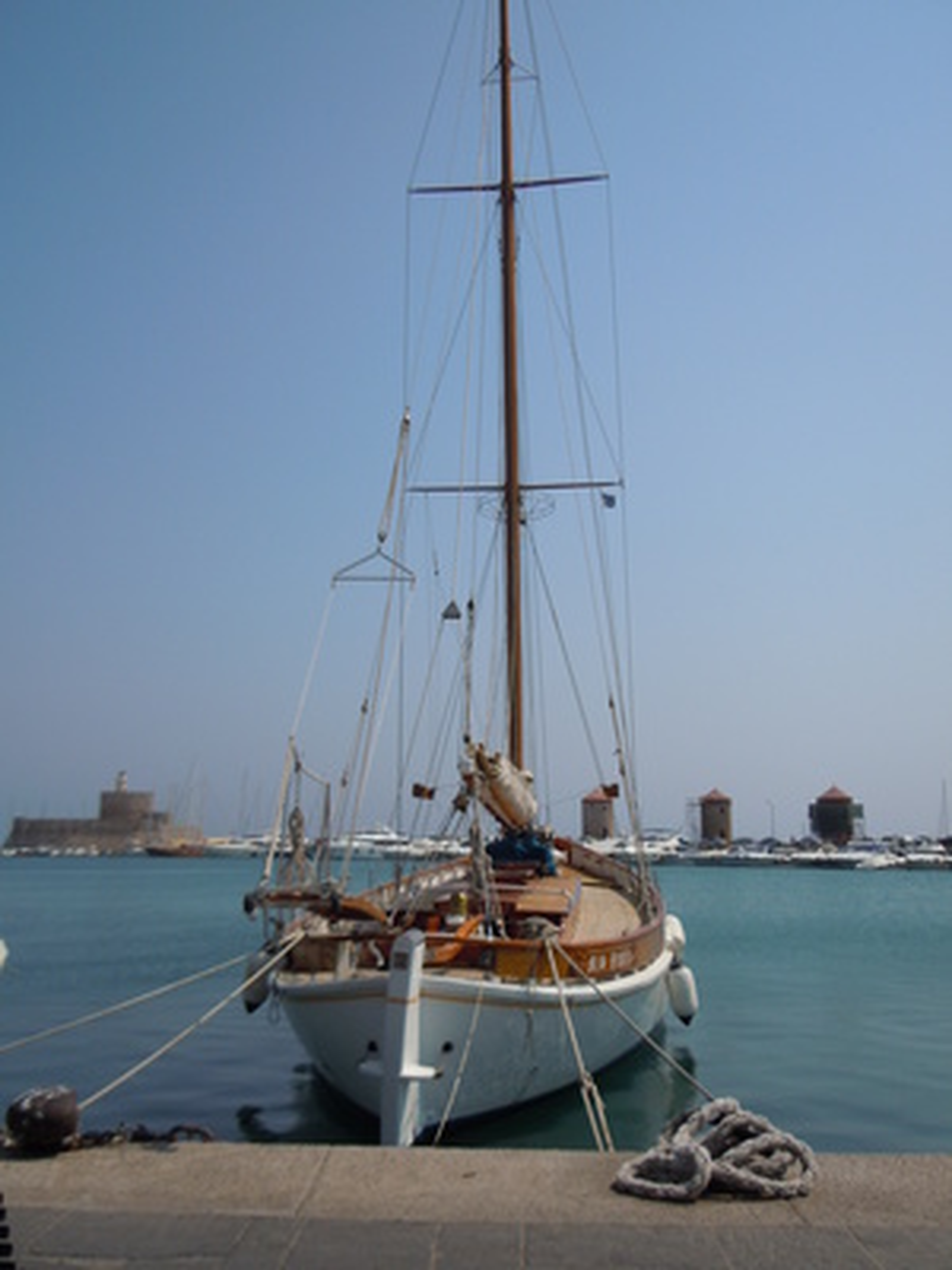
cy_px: 635
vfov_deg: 60.0
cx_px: 476
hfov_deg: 46.8
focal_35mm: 30
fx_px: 1100
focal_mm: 5.4
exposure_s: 1/640
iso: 100
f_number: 7
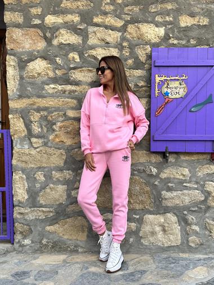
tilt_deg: -3.4
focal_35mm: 48
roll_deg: -0.2
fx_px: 395
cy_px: 142
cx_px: 107
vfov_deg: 39.6
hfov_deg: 30.3
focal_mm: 6.86
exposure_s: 1/365
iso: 80
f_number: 1.78
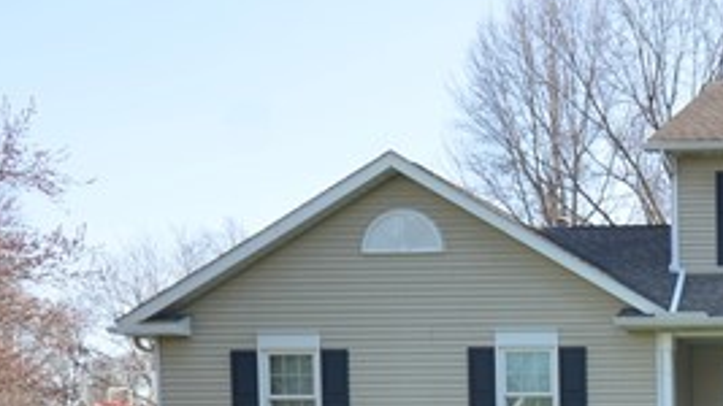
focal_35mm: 64
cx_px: 998
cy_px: 499
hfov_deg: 26.5
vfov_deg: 17.8
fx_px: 1227
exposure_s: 1/200
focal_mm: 10
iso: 200
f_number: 8
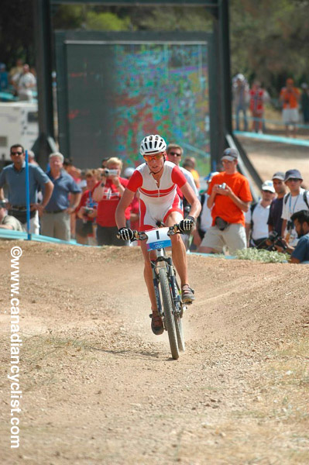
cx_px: 154
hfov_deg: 4.6
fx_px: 3869
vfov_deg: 6.9
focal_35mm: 300
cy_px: 232
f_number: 3.5
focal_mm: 200
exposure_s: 1/1500
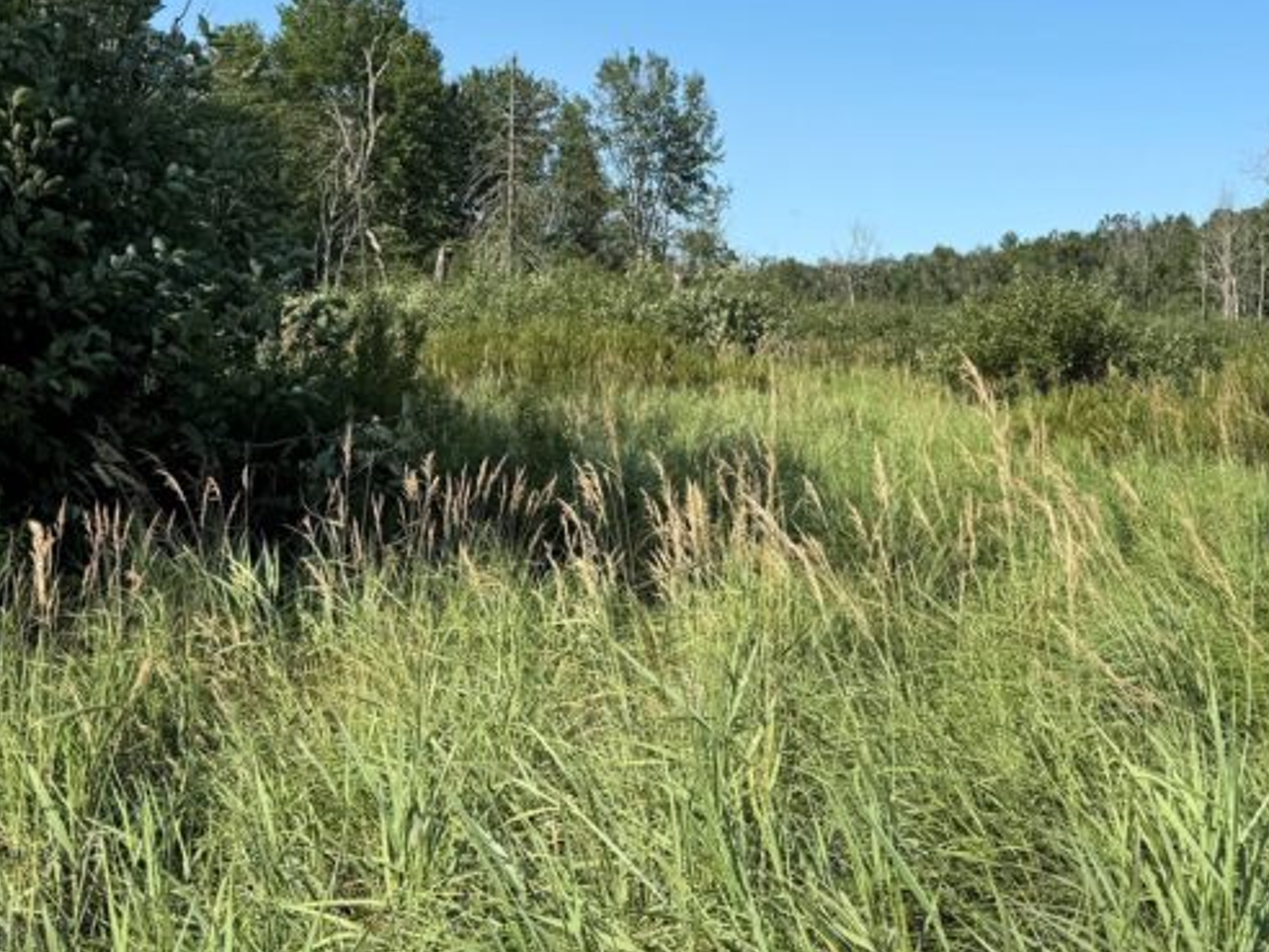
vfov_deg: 27.9
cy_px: 353
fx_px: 1906
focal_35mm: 52
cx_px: 742
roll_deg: -1.1
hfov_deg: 36.7
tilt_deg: -2.3
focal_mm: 6.76
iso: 80
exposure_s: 1/4049
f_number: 1.78
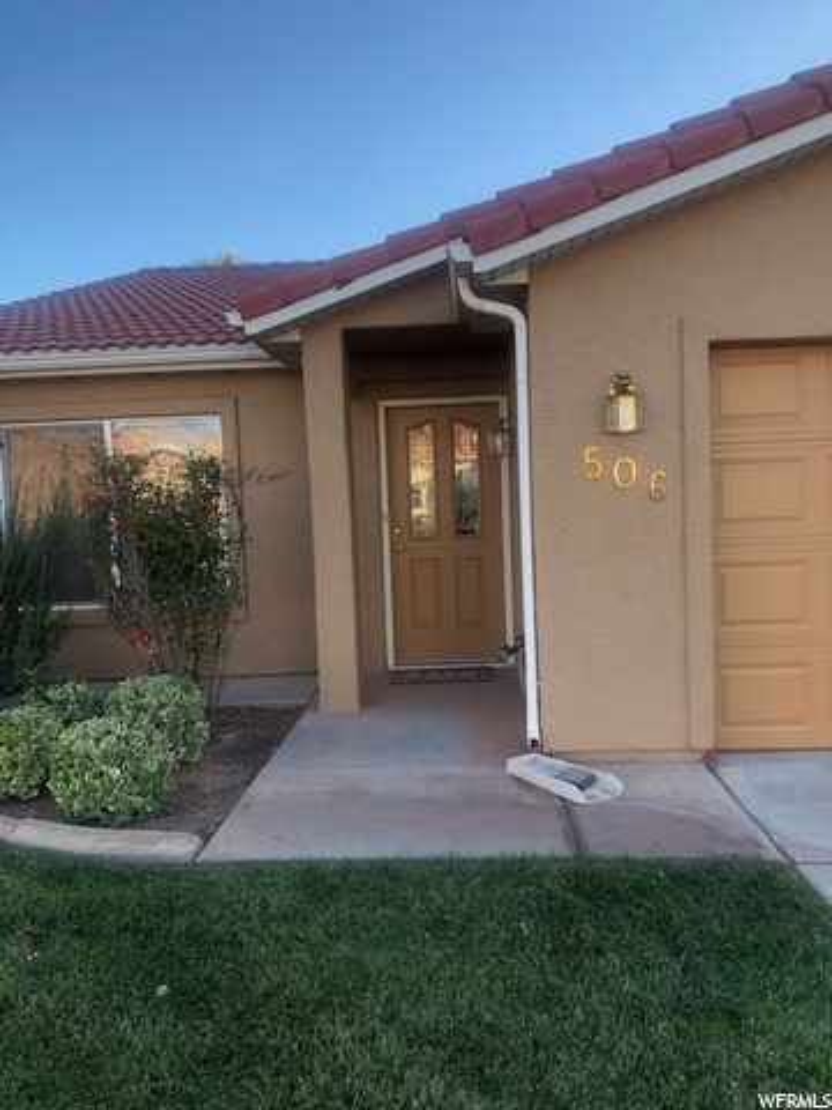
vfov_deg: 63.4
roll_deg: +2.2
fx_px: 897
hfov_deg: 49.7
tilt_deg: -3.0
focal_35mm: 28
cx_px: 416
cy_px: 555
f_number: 1.8
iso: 20
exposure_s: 1/161
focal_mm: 3.99
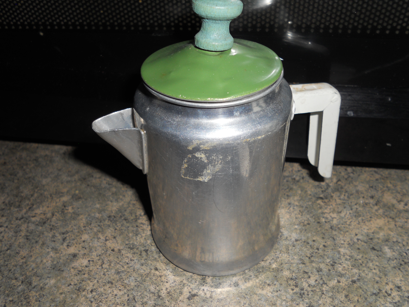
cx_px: 204
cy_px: 154
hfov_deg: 56.8
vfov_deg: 44.2
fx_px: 378
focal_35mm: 32
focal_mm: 5.8
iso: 80
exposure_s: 1/25
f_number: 8.8
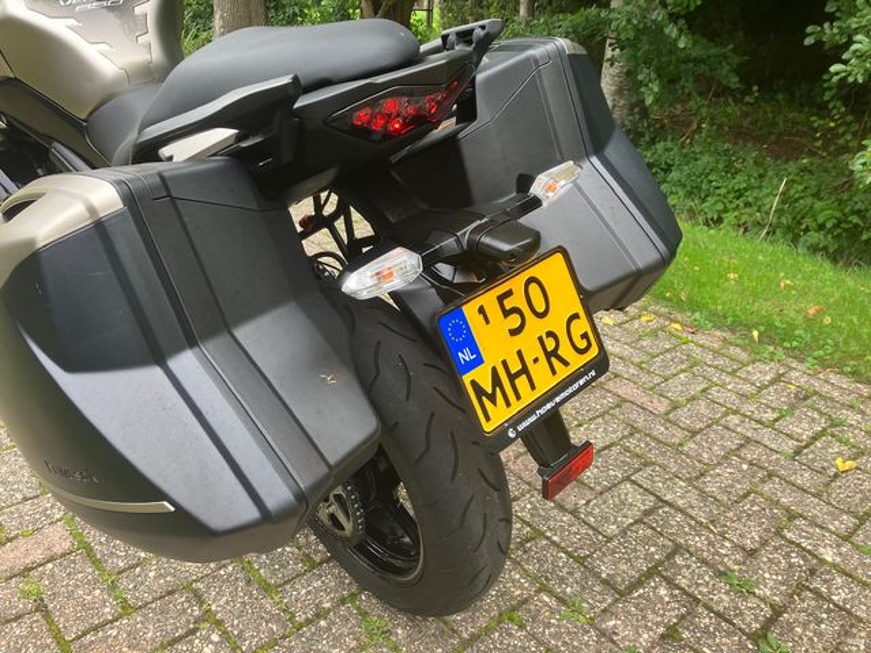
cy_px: 326
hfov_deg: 63.4
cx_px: 436
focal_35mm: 28
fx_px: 705
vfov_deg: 49.7
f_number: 1.8
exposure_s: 1/121
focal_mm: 3.99
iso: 64
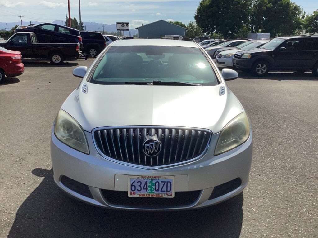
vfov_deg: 45.4
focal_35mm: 31
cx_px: 159
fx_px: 285
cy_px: 119
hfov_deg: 58.4
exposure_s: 1/3135
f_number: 2.4
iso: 25
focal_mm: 3.3
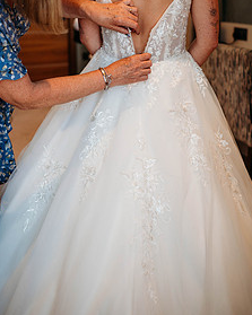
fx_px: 494
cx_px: 140
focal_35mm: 53
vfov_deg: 34.7
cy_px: 86
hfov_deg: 28.6
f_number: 1.8
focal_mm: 35
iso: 400
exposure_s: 1/500
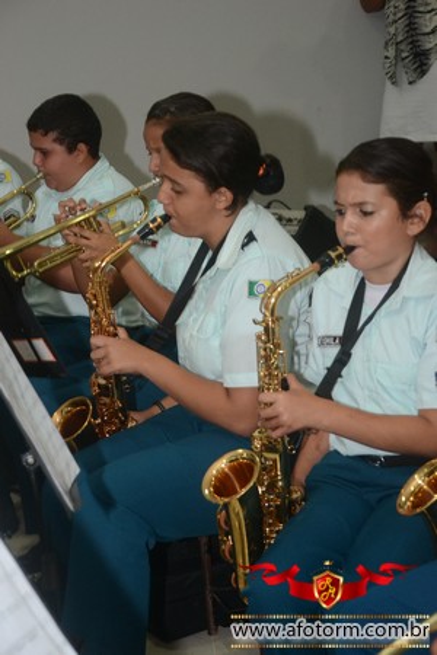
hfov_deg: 14.7
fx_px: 1693
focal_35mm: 93
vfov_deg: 21.9
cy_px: 328
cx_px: 218
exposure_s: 1/80
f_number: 5
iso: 1600
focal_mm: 62
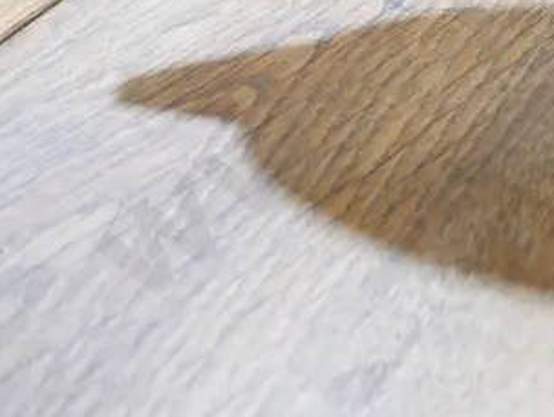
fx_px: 1731
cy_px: -284
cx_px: 859
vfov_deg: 12.7
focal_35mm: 108
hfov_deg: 16.4
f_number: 3.6
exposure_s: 1/60
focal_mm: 16
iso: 500
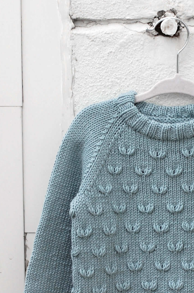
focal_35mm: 151
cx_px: 180
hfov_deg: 9.0
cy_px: 194
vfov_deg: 13.6
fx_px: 1223
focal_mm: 50
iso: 320
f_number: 5.6
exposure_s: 1/125
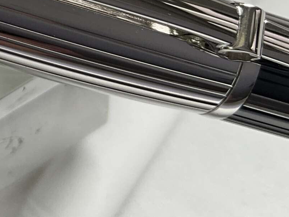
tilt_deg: -62.7
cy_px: -39
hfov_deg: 19.9
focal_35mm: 92
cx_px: -65
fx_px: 768
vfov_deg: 15.5
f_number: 1.8
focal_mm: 3
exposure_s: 1/122
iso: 20
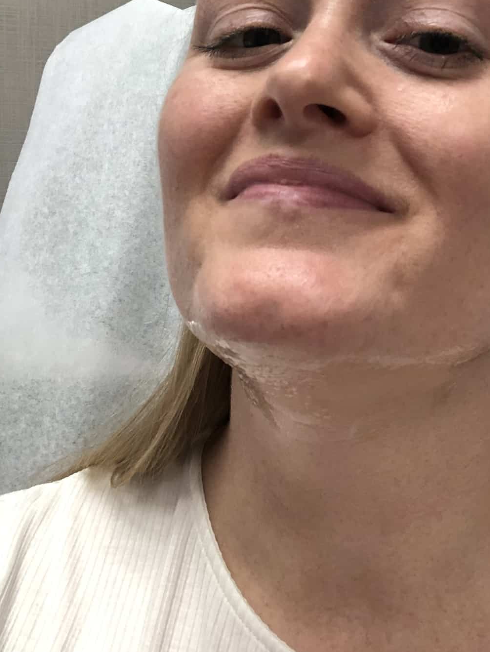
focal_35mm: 49
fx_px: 924
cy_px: 237
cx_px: 316
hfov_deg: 29.6
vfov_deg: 38.6
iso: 160
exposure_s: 1/60
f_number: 2.2
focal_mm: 2.87
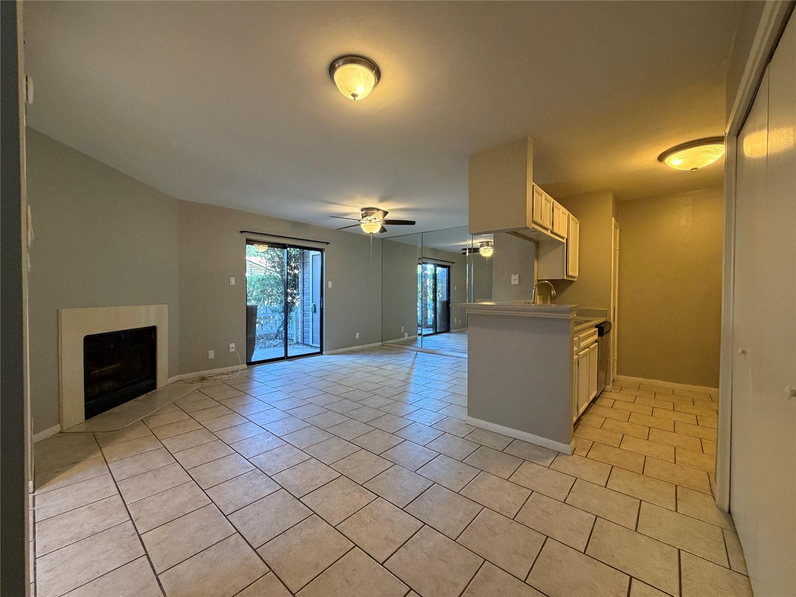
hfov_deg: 102.1
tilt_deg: -1.3
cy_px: 298
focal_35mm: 14
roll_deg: -0.2
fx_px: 322
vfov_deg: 85.7
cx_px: 398
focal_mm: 2.22
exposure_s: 1/60
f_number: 2.2
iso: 320
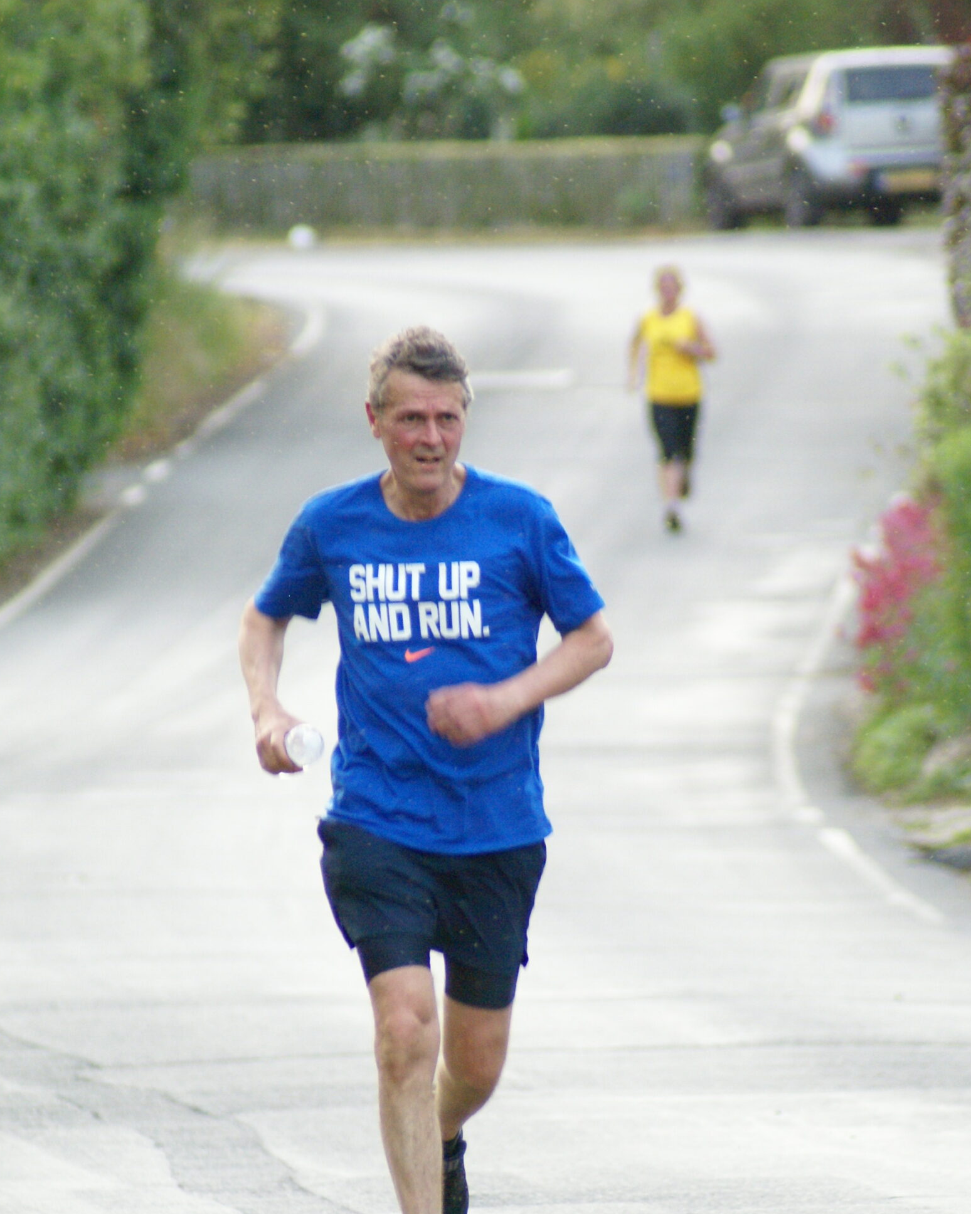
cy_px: 790
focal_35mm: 559
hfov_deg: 2.8
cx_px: 467
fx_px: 20087
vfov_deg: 3.5
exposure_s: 1/125
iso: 800
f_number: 5.6
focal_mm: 300
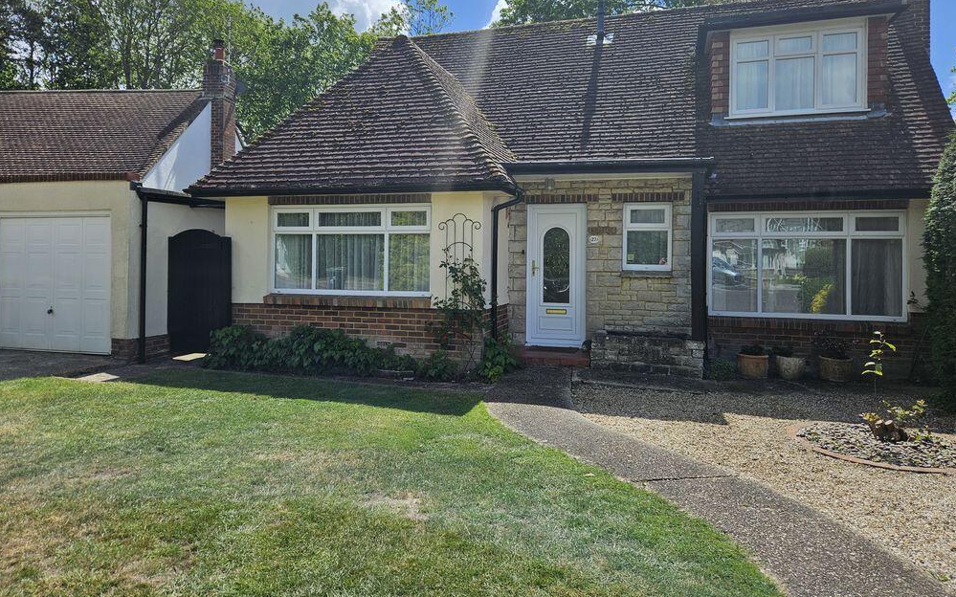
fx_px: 651
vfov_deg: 49.0
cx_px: 485
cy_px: 242
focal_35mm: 25
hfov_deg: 72.6
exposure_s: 1/2032
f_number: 1.8
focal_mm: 5.4
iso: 25
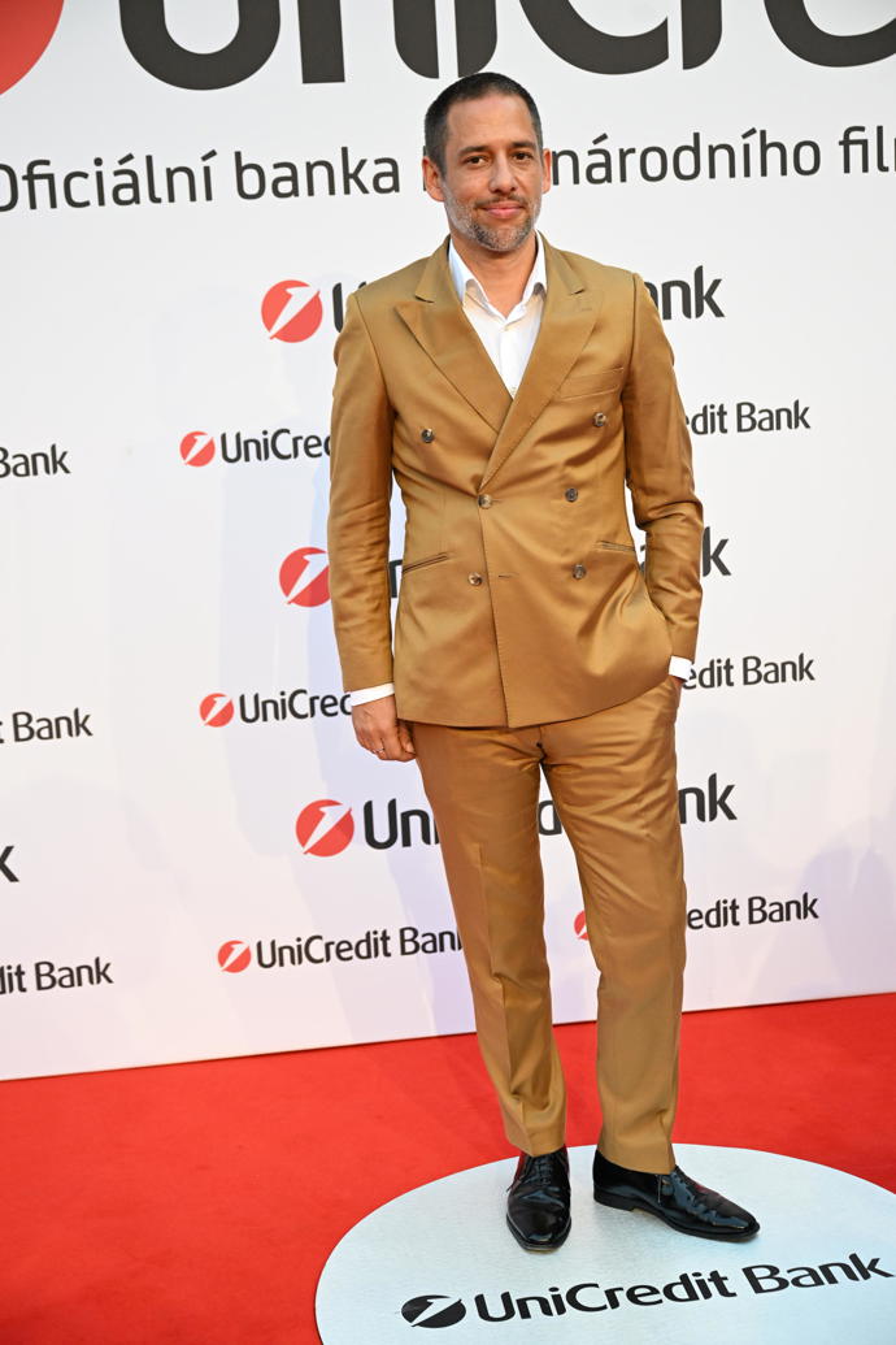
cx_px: 448
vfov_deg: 38.9
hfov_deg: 26.5
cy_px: 672
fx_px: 1904
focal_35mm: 51
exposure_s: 1/640
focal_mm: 51
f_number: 3.5
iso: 2500
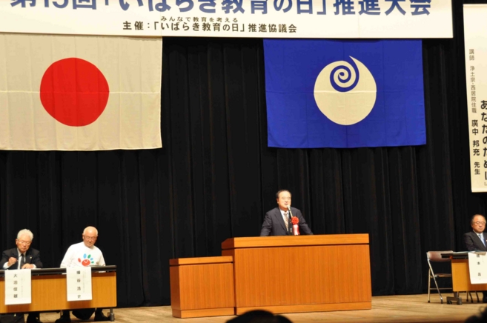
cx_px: 263
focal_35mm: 84
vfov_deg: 16.2
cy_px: 176
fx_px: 1135
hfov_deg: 24.2
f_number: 5.6
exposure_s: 1/30
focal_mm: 46
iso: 360
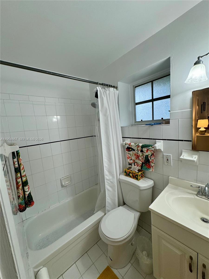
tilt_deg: -8.1
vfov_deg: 102.1
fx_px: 113
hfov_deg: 85.7
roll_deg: +5.8
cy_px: 140
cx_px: 104
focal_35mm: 14
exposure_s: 1/120
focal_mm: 2.22
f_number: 2.2
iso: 200
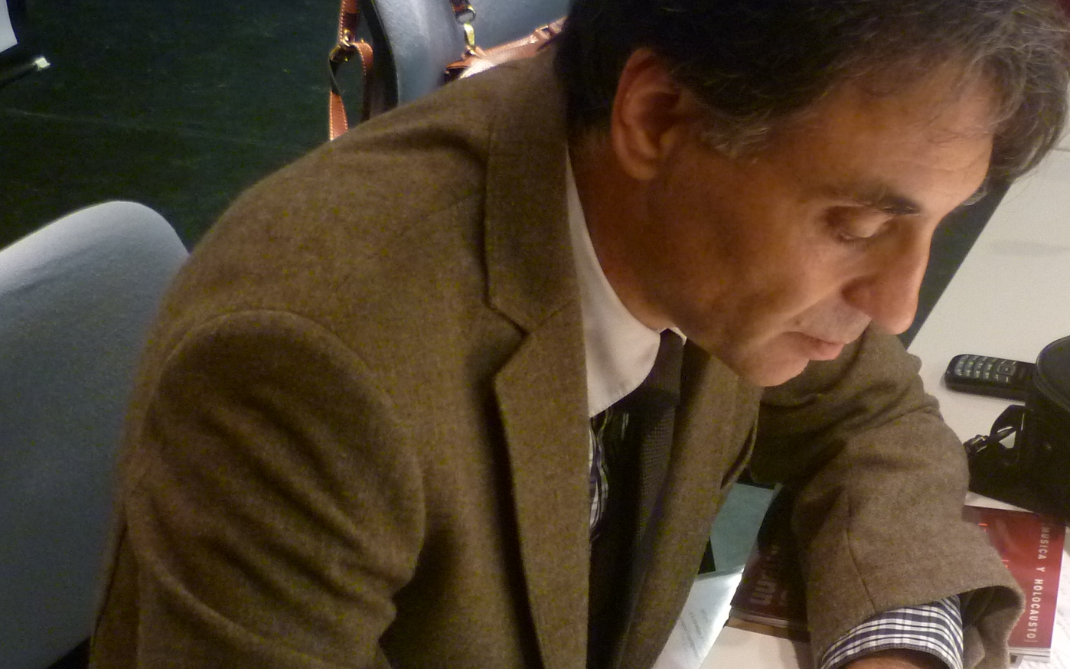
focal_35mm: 66
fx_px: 1925
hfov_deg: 31.0
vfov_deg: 19.6
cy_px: 476
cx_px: 660
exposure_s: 1/15
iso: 400
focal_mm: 6.1
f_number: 3.2
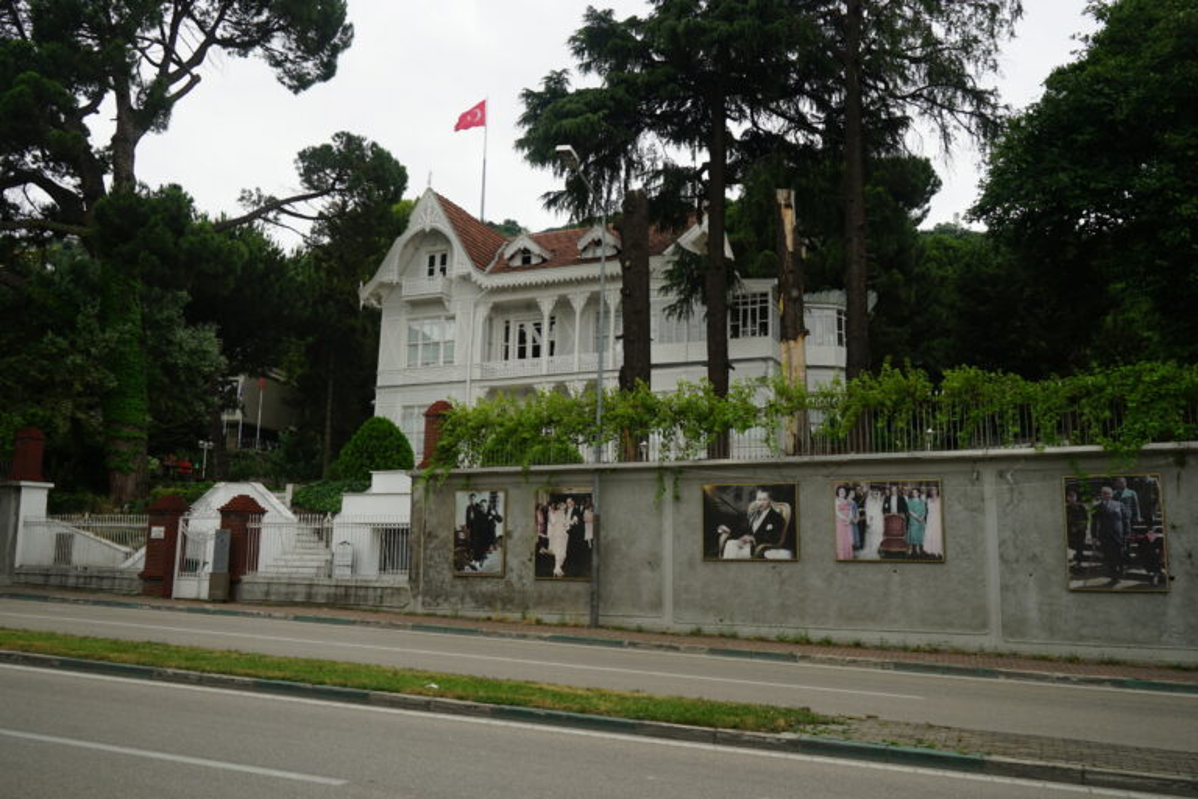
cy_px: 400
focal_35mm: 30
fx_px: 998
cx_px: 599
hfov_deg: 61.9
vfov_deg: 43.6
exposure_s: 1/60
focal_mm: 30
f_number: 6.3
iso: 160
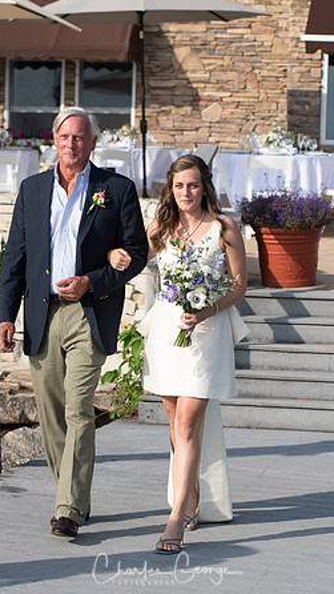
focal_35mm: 111
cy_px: 297
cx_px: 154
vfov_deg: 19.3
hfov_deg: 10.9
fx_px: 1747
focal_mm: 70
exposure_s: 1/1600
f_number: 4
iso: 200
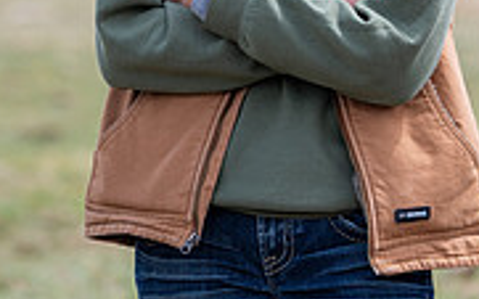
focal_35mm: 292
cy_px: -164
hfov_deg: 7.2
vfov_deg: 4.5
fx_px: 3811
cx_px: 259
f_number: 2.8
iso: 125
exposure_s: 1/1600
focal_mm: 115
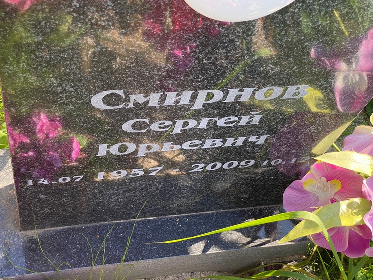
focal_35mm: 56
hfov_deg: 34.3
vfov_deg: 26.1
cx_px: 173
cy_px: 141
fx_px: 603
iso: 20
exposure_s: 1/217
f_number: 2
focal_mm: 6
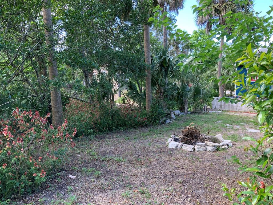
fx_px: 229
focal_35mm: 29
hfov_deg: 61.7
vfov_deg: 48.2
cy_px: 102
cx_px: 136
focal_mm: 3
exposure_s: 1/122
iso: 16
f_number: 1.8
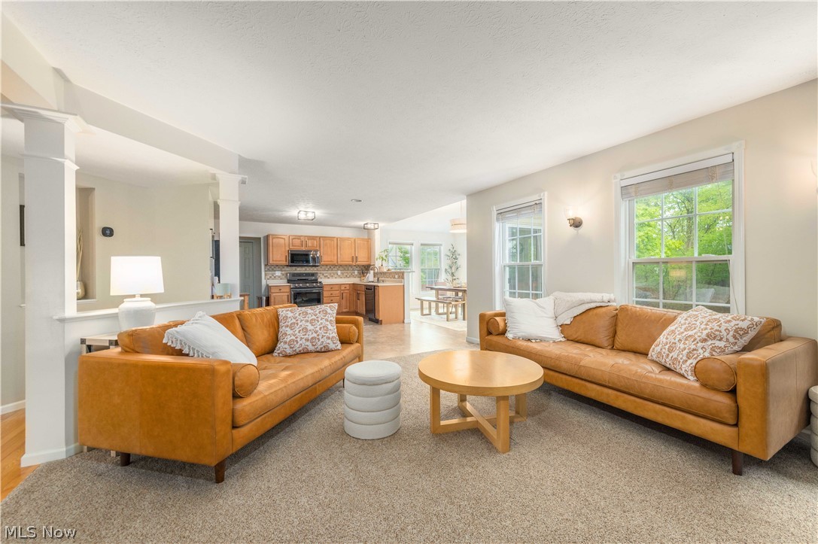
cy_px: 272
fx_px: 318
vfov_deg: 81.1
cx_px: 409
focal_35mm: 14
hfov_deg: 104.3
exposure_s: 1/60
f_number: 8
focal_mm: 14
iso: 320
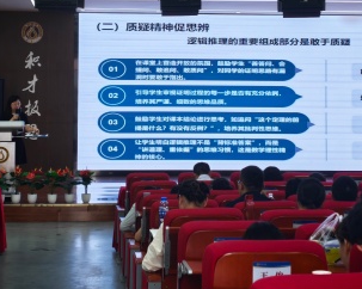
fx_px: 953
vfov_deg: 17.1
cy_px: 64
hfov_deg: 21.5
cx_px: 157
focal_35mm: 89
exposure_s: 1/111
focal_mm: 6.62
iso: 50
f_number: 1.67
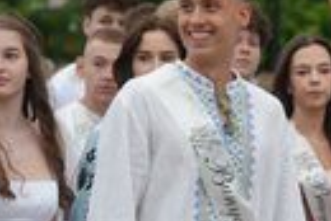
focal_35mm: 379
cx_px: 323
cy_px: 131
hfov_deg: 5.4
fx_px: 3489
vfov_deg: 3.6
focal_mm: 123
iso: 320
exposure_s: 1/160
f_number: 5
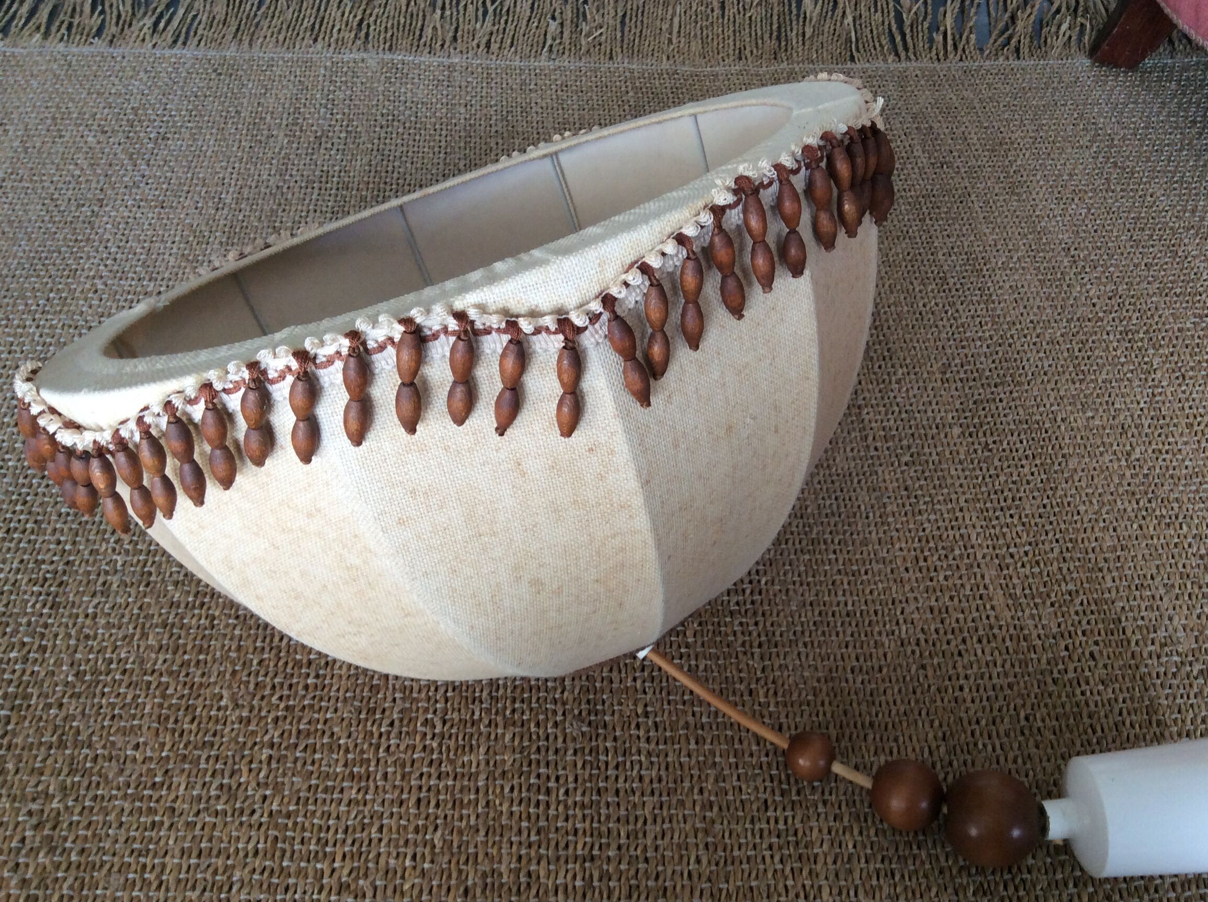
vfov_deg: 39.5
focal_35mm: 36
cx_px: 654
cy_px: 490
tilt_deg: -49.1
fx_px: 1254
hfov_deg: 51.4
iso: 50
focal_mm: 3.3
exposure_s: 1/25
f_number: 2.4
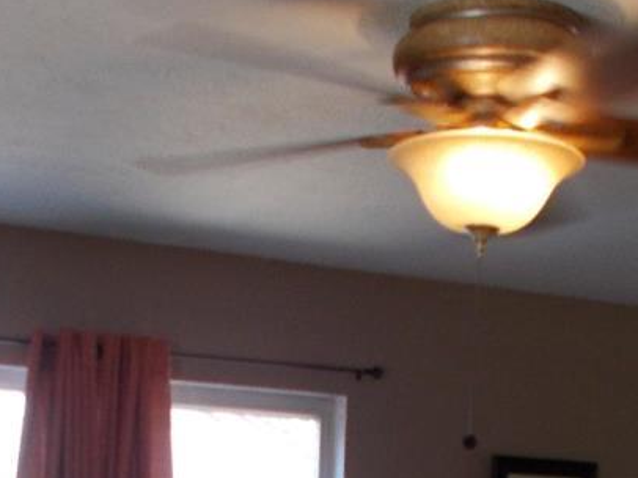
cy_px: 802
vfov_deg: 14.0
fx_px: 1768
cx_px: 283
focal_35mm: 96
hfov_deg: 20.4
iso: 100
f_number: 3.2
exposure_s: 1/25
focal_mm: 4.6
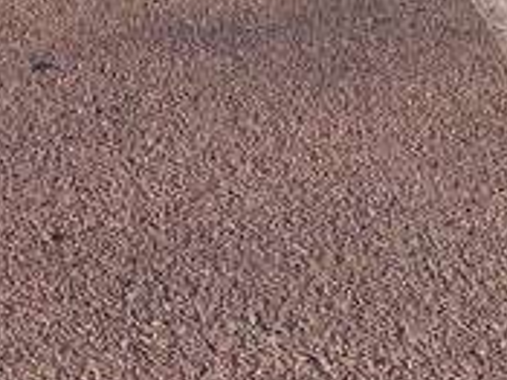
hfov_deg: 13.8
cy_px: -516
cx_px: -404
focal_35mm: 127
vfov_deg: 10.2
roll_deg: -0.4
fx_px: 1859
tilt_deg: -3.9
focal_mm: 5.96
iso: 50
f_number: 1.6
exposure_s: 1/840
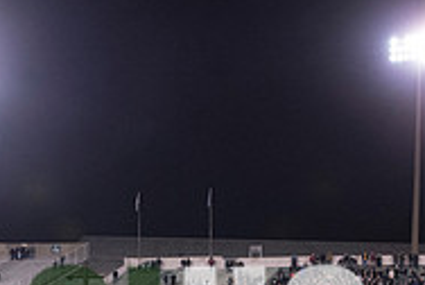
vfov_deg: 17.3
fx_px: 875
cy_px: 372
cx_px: 197
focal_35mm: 74
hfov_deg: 27.3
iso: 4000
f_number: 3.2
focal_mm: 24
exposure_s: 1/1000
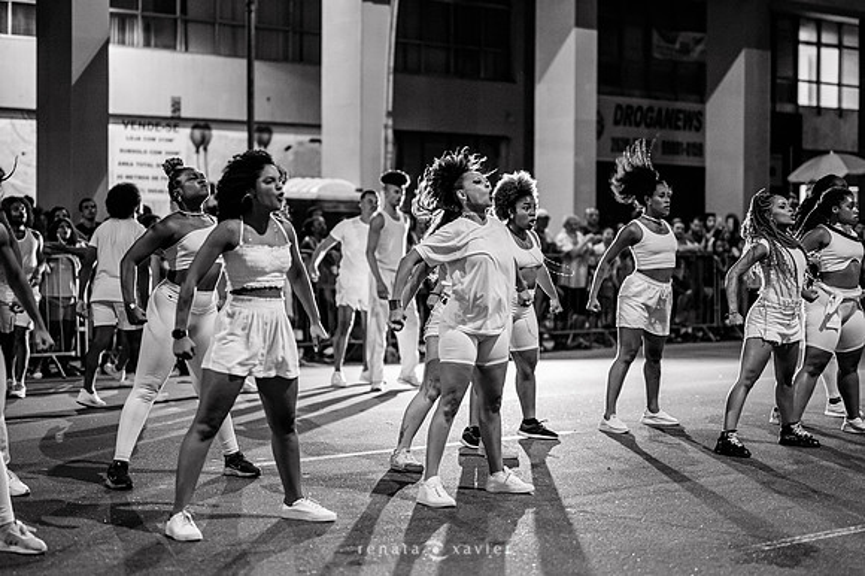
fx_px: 1801
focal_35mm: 75
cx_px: 432
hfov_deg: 27.0
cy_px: 288
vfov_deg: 18.2
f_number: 1.2
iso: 2000
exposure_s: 1/250
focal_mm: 50
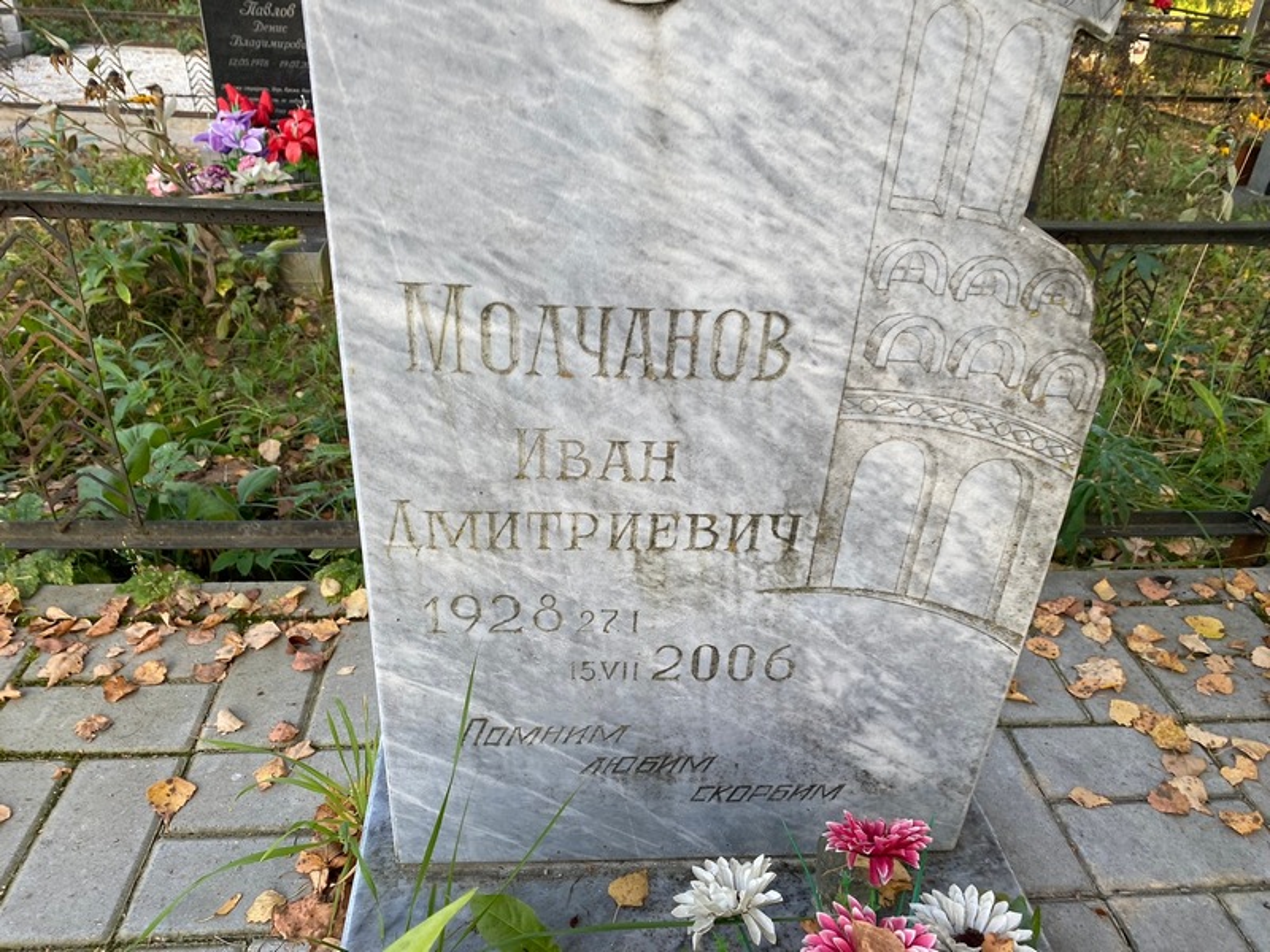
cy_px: 476
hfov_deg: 67.3
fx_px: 954
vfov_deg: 53.1
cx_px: 635
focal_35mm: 26
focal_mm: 4.25
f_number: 1.8
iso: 32
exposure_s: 1/122
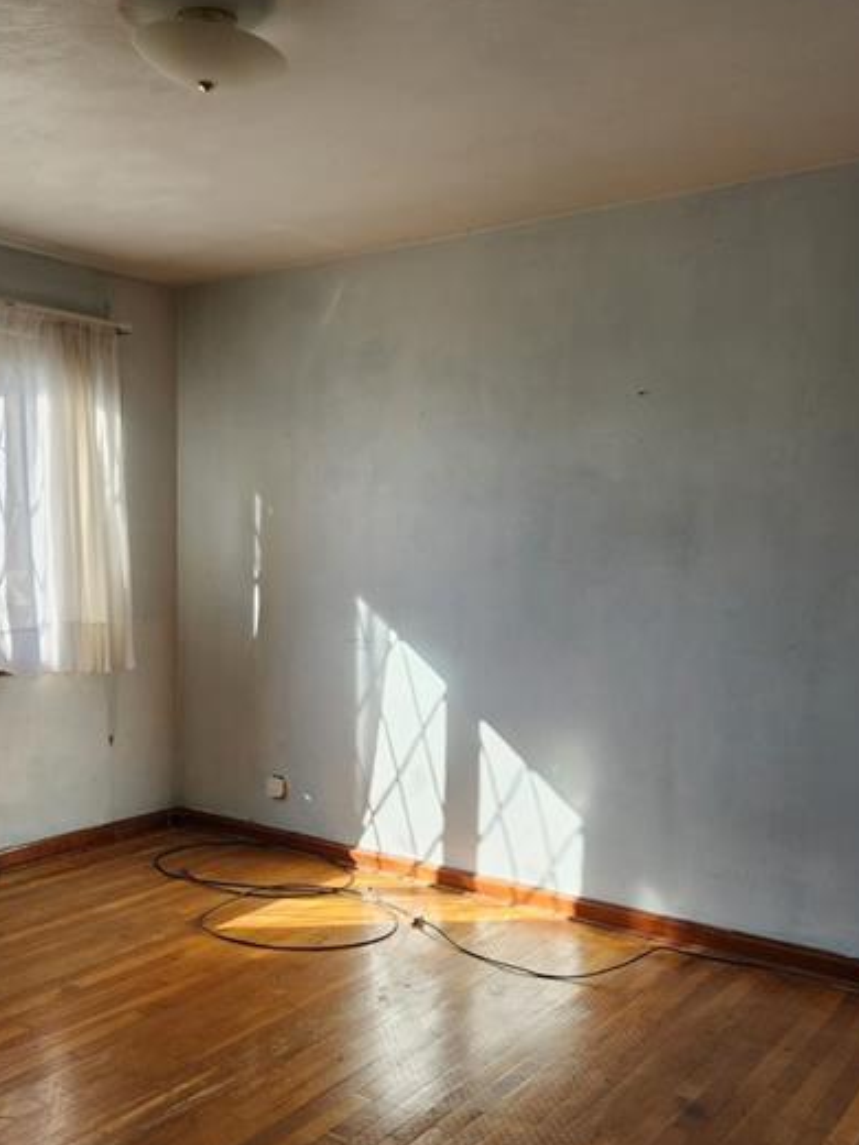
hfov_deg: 41.0
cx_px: 255
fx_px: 1125
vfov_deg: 53.4
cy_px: 711
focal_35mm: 34
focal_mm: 5.4
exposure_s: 1/180
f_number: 1.8
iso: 25
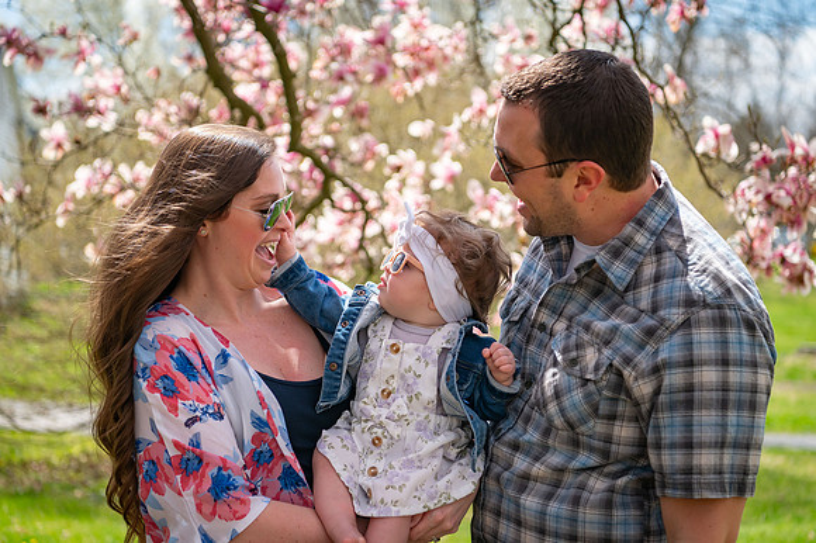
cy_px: 272
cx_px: 408
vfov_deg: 21.9
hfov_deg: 32.4
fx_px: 1404
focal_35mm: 62
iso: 400
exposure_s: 1/3200
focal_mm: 62
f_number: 3.5
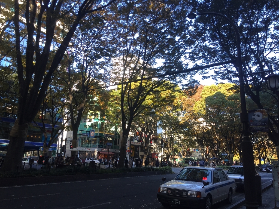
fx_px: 234
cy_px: 104
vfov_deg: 48.2
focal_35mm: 29
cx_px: 140
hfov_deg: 61.7
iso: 32
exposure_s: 1/130
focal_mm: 4.15
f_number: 2.2
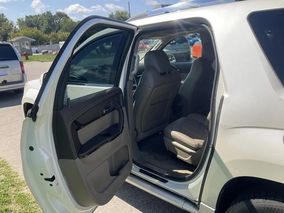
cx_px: 142
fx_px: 238
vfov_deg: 48.2
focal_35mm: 29
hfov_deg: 61.7
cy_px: 106
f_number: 1.8
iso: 25
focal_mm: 3
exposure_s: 1/912
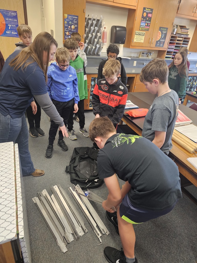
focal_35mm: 23
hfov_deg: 58.9
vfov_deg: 73.9
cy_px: 132
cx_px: 98
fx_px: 175
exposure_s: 1/120
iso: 800
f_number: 1.7
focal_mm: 6.3
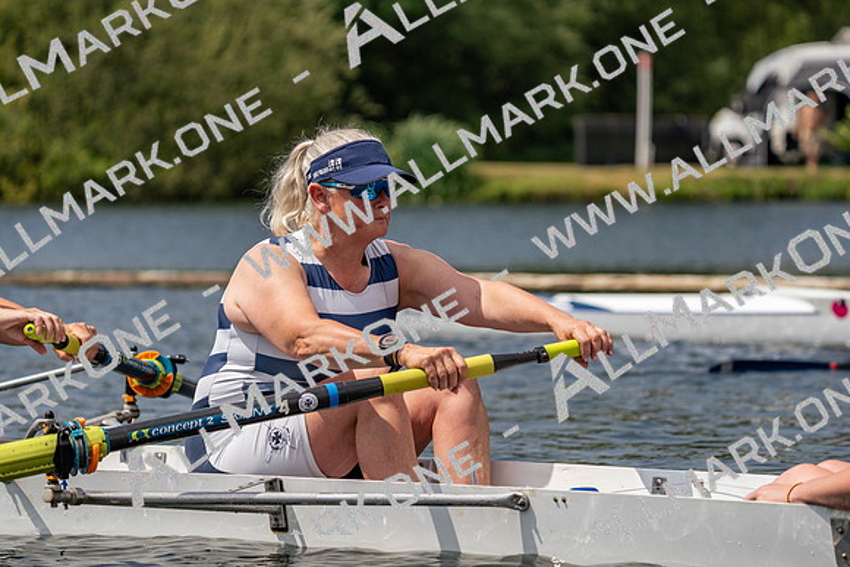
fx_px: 4723
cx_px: 425
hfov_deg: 10.3
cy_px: 284
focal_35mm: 200
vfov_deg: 6.9
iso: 160
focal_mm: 200
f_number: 5.6
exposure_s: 1/1600
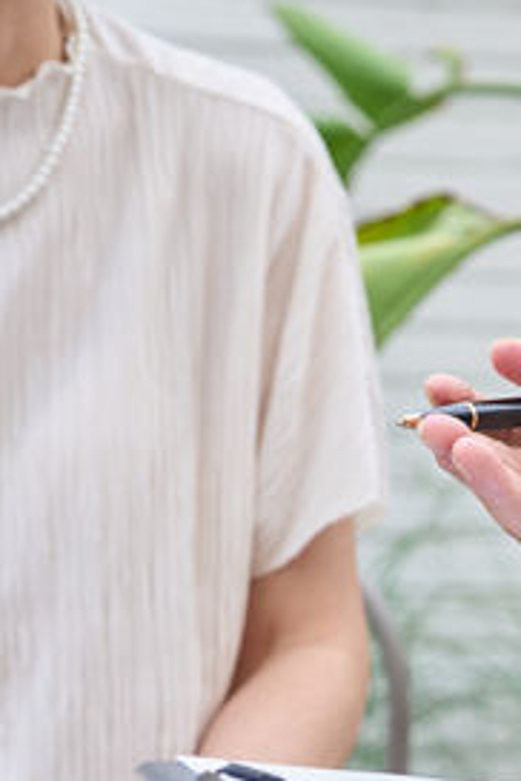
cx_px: 623
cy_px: 479
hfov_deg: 8.6
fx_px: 3408
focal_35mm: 157
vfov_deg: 13.1
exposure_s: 1/400
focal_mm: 59
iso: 320
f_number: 4.5
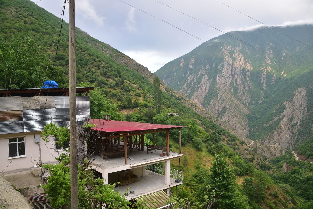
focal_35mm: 50
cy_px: 104
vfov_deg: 27.0
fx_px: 435
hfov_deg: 39.6
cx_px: 156
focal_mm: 50
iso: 400
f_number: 5.6
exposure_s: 1/160
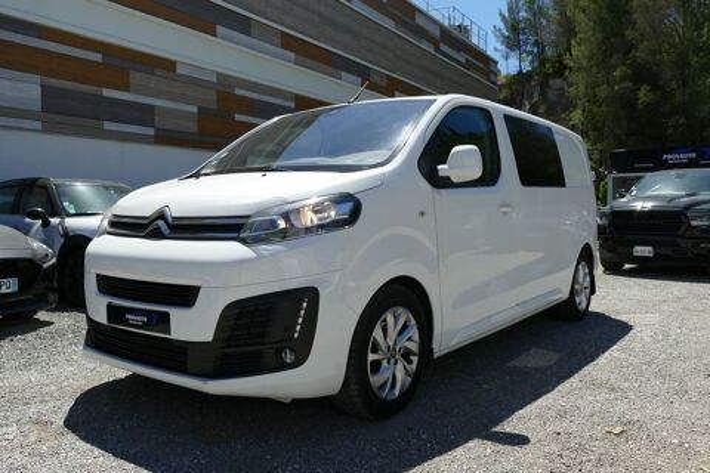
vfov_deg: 43.6
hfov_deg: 61.9
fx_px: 592
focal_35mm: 30
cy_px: 236
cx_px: 355
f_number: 3
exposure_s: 1/1600
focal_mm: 10.85
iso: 125
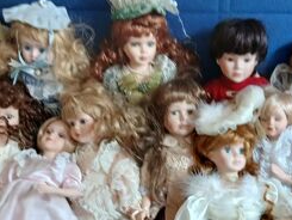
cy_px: 187
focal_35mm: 51
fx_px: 430
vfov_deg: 27.8
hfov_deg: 37.4
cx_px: 170
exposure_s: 1/33
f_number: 1.8
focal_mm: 3.98
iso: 250
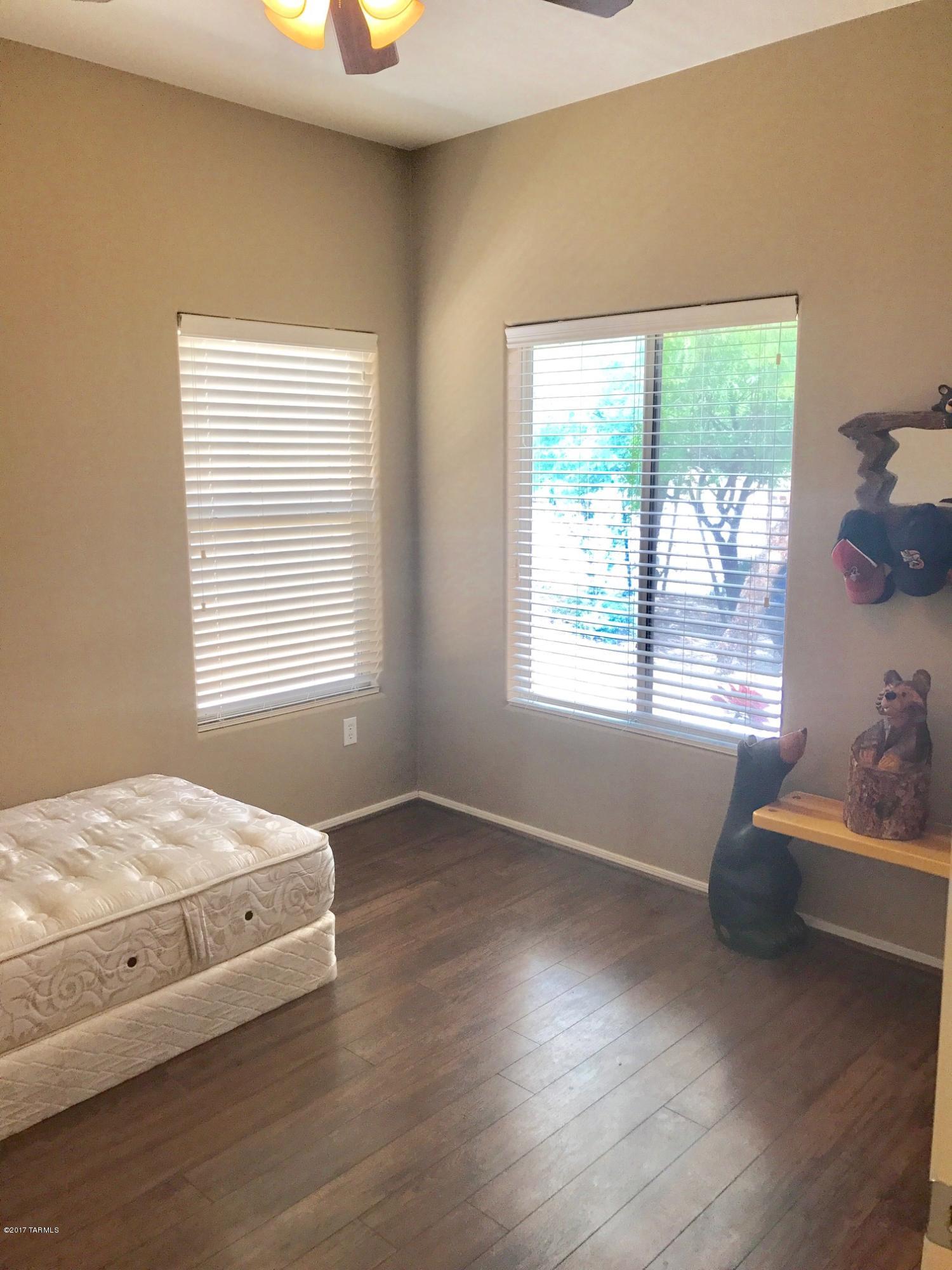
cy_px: 635
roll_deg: +0.4
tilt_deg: -8.8
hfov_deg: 49.7
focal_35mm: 28
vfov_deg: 63.4
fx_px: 1027
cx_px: 476
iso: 32
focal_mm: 3.99
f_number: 1.8
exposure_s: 1/120
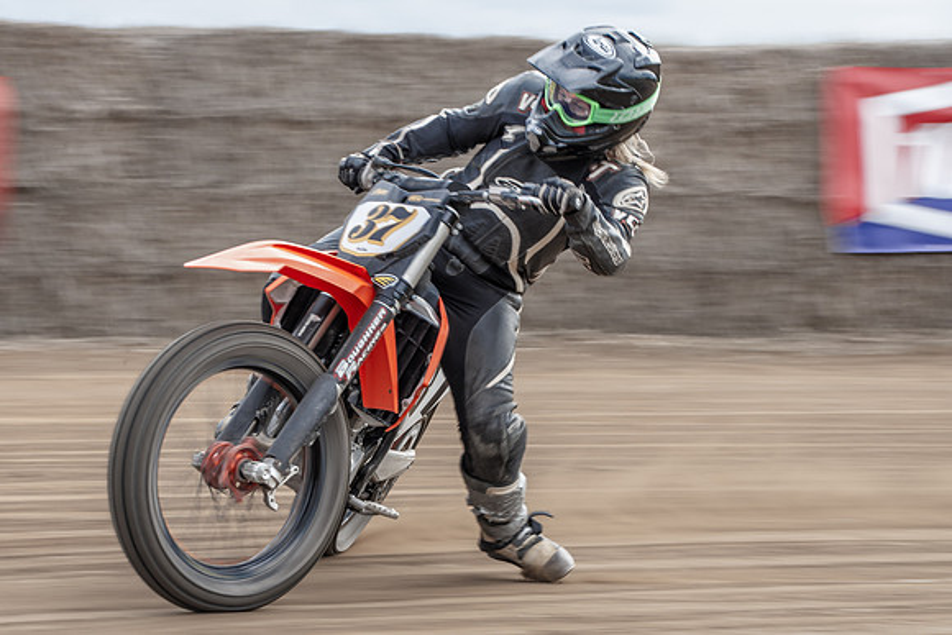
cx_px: 398
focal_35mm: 179
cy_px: 276
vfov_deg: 7.7
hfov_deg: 11.5
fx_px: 4723
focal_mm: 98
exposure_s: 1/100
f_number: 9
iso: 125
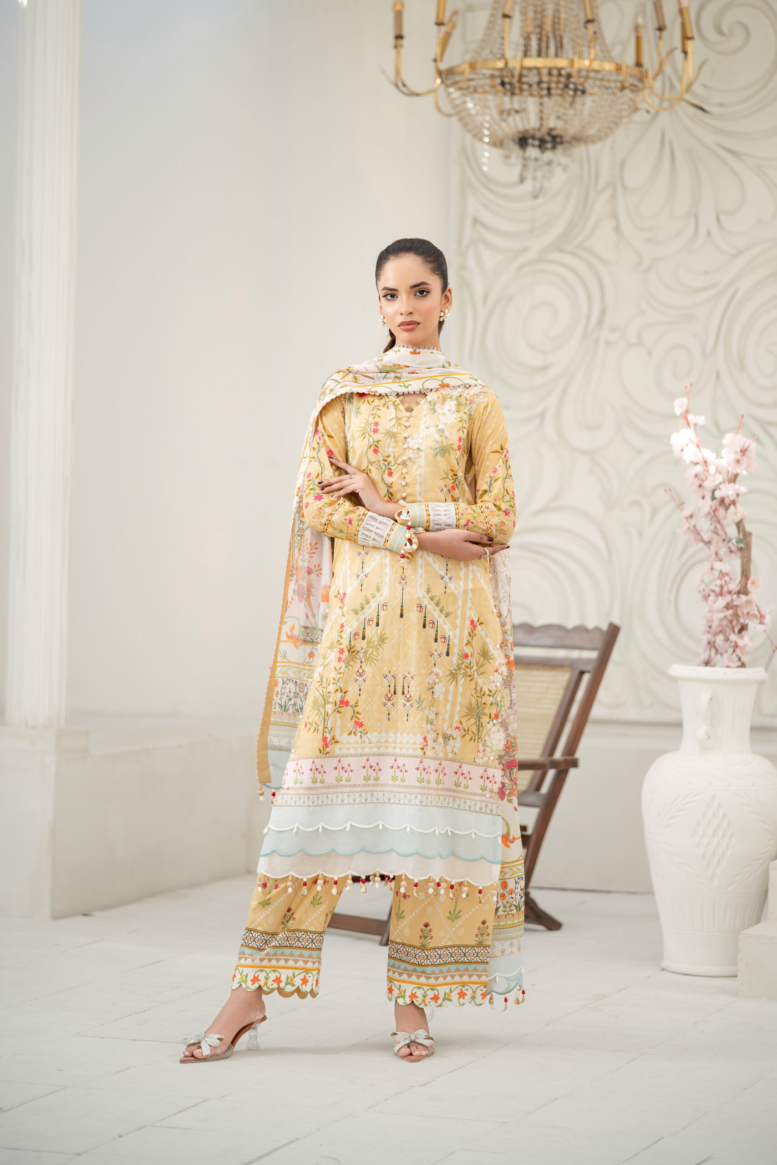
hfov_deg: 16.1
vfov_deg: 23.9
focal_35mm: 85
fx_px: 2751
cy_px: 582
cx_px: 388
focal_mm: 85
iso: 50
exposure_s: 1/200
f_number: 2
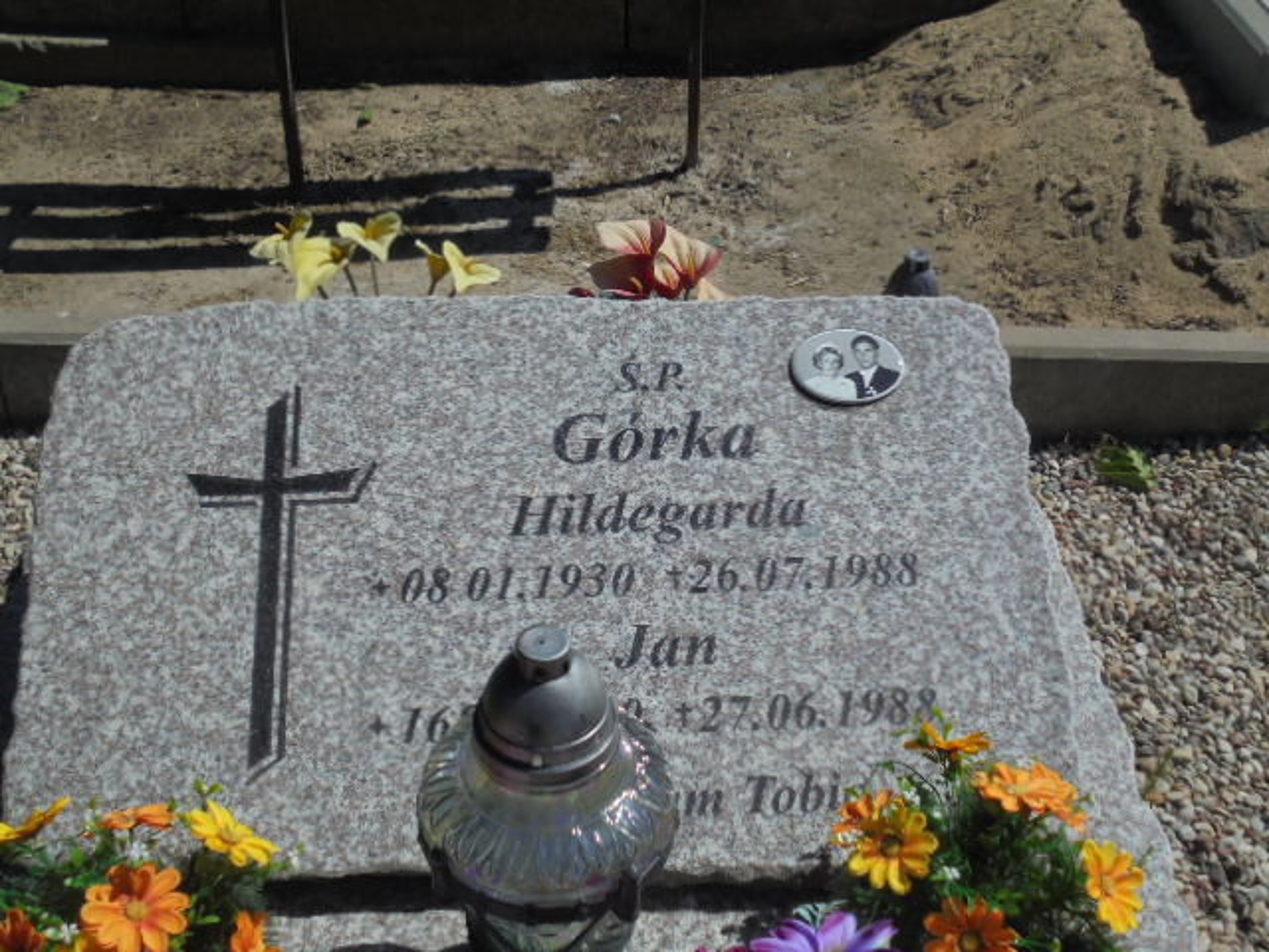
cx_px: 634
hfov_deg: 43.9
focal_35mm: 43
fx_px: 1576
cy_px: 476
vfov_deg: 33.6
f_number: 14.1
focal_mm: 7.8
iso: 100
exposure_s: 1/200
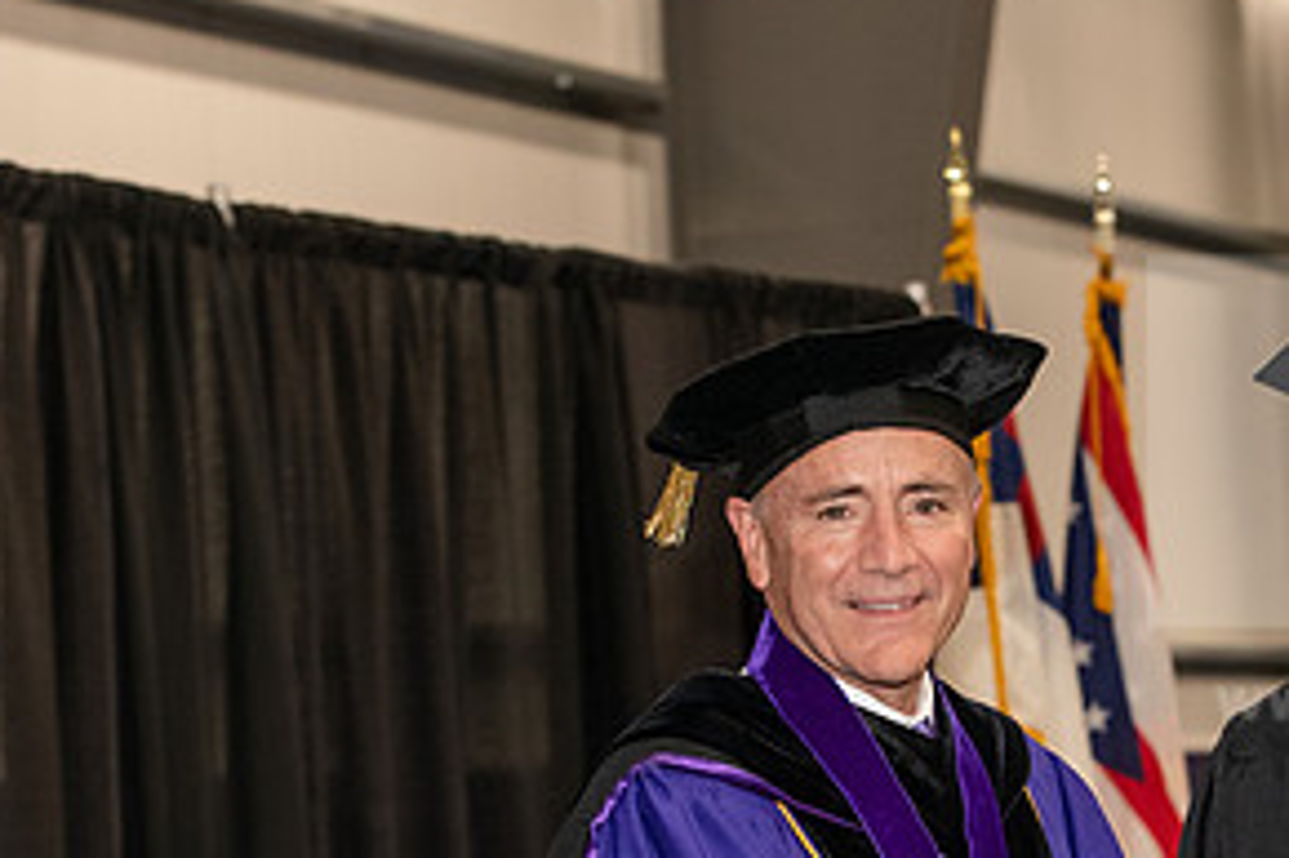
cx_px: 1013
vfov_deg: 9.7
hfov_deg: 14.6
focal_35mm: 140
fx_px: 5010
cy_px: 794
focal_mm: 70
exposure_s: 1/200
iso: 2500
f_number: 5
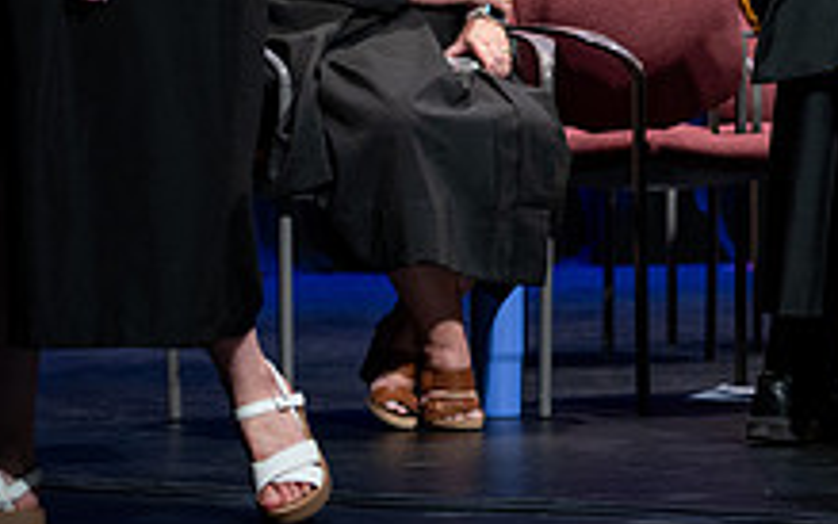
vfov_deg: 6.9
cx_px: 1014
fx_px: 4318
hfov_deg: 10.9
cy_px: -182
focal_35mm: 189
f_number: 2.8
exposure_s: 1/250
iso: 500
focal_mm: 70
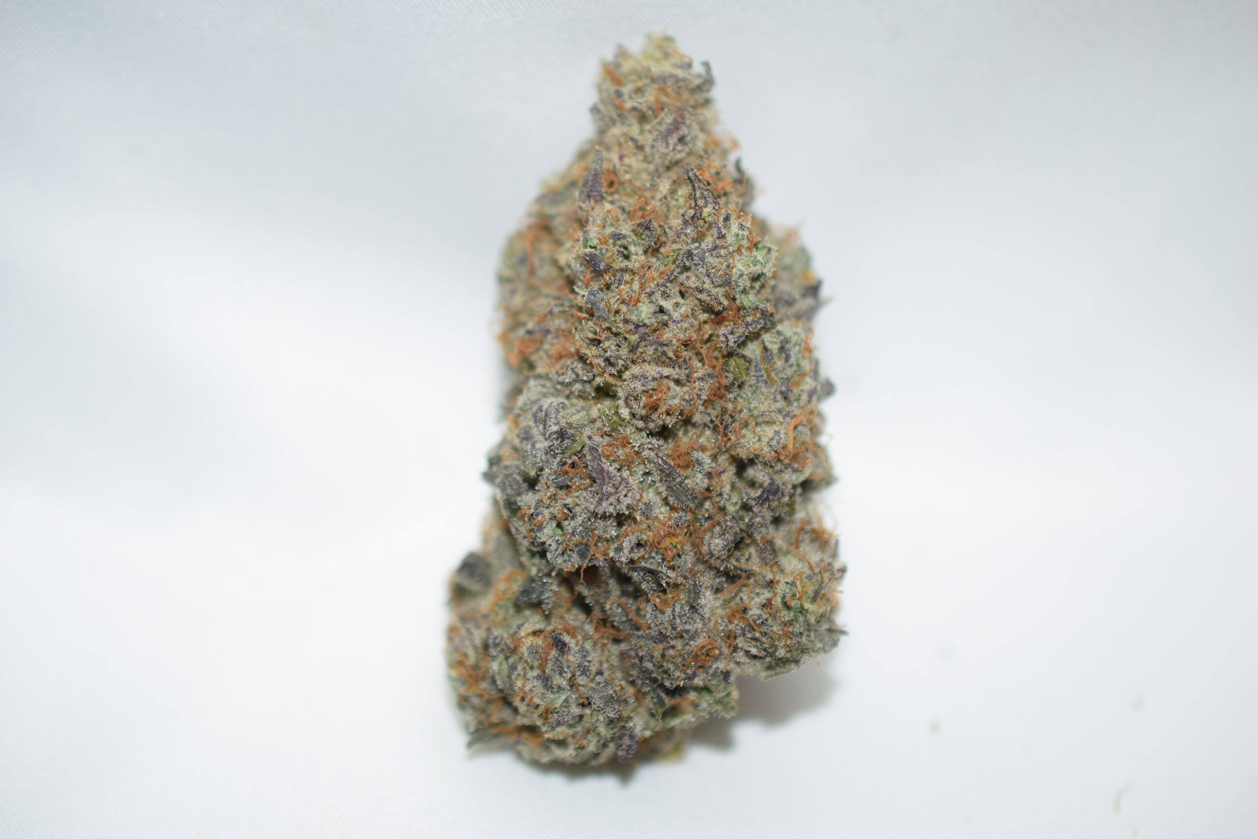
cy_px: 420
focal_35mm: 60
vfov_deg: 22.6
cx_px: 629
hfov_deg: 33.4
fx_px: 2097
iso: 100
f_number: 3.2
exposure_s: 1/60
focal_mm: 40
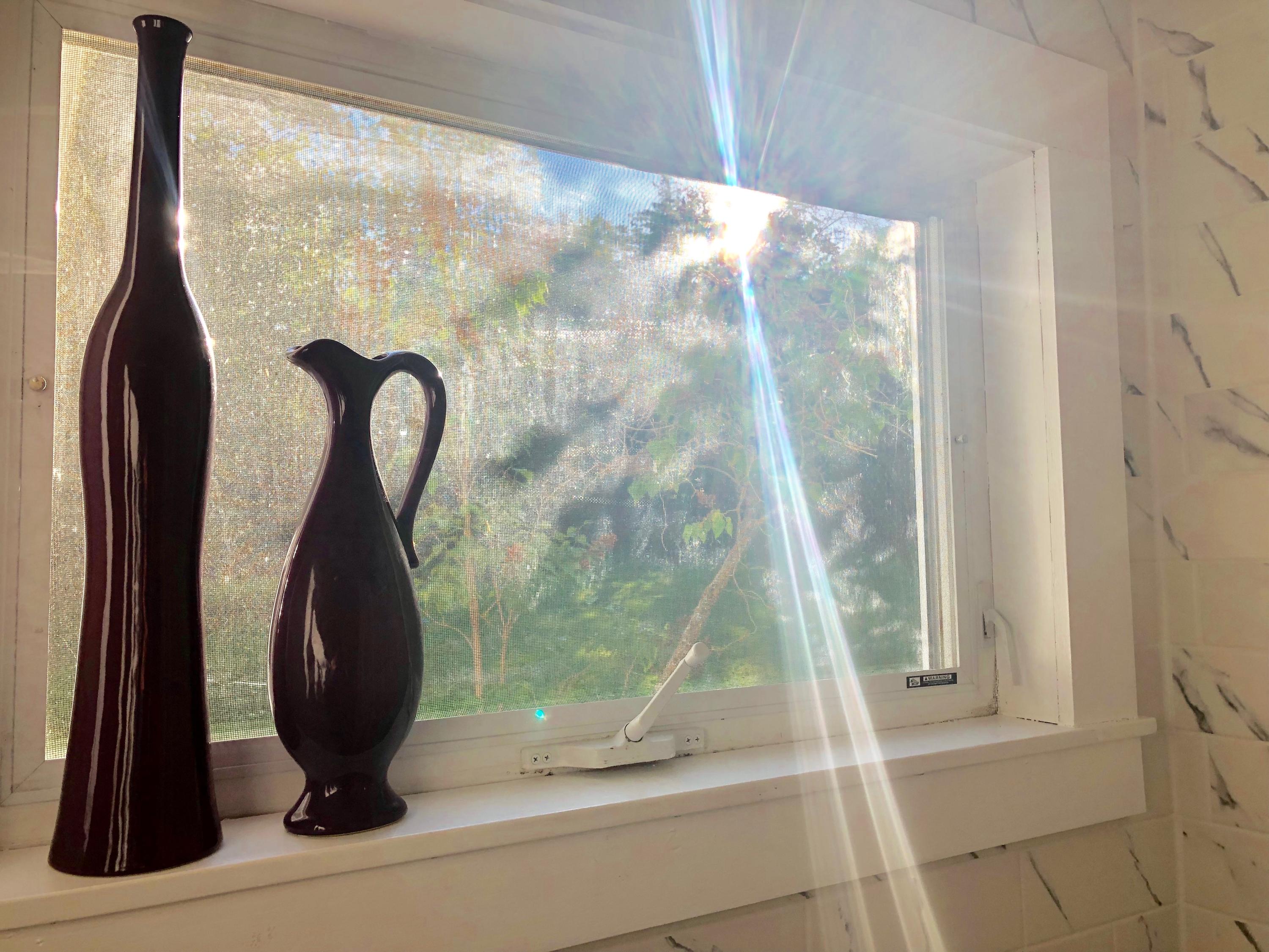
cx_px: 634
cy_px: 476
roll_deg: +0.9
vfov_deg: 49.7
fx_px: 1026
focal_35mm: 28
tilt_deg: +4.1
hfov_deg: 63.4
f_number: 1.8
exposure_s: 1/344
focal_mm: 4
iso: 20
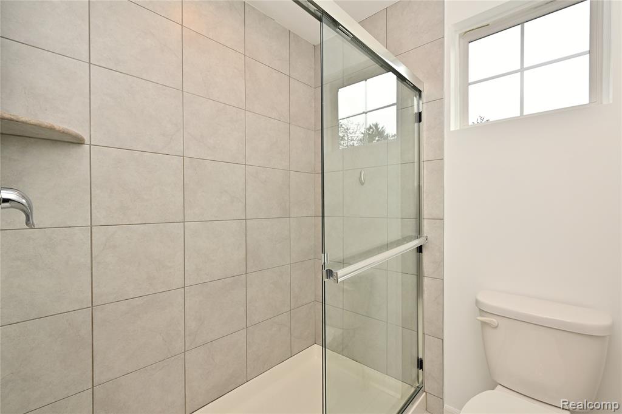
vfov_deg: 81.2
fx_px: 242
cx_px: 311
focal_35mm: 14
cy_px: 207
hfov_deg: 104.3
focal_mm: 14
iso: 250
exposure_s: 1/60
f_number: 10
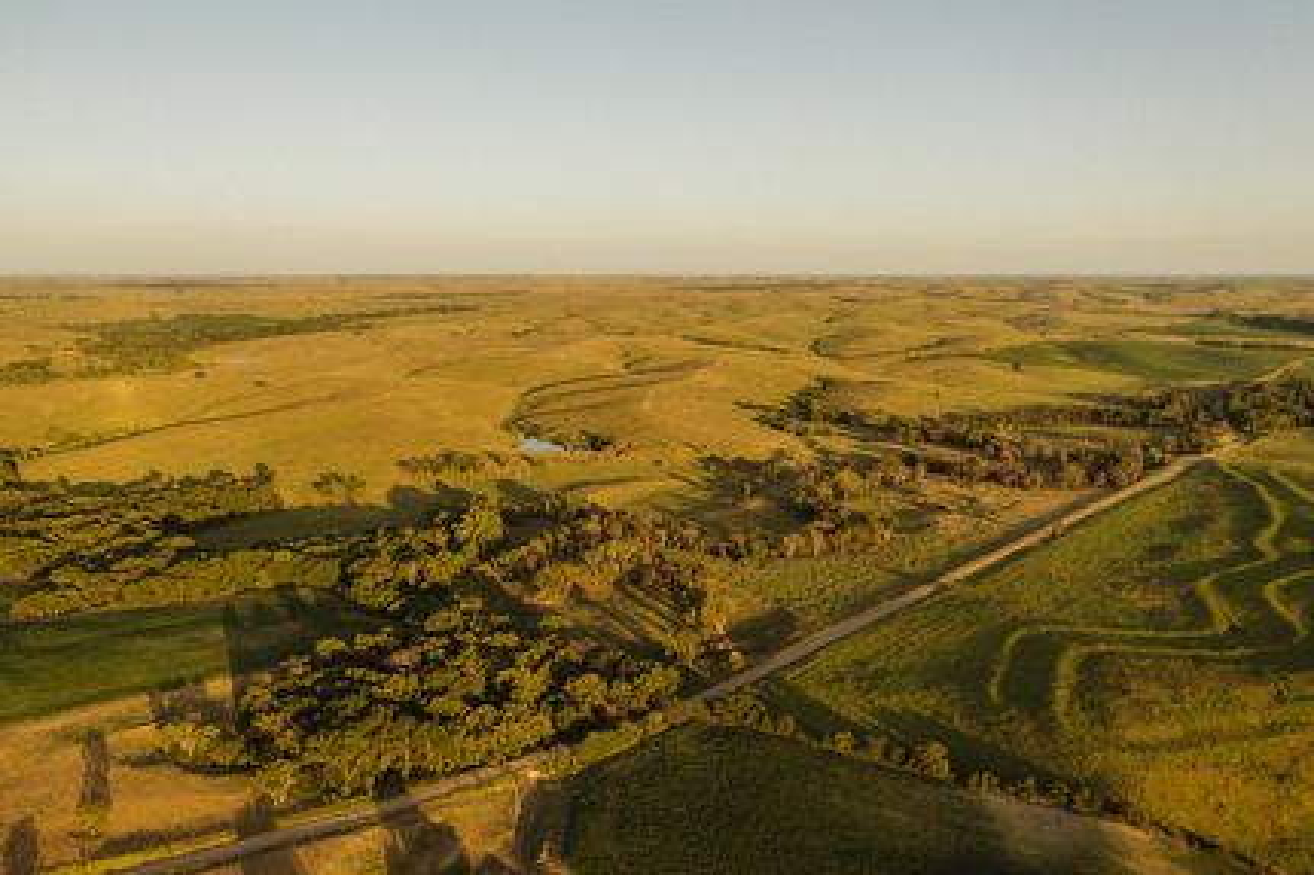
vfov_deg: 46.4
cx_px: 657
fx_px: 1022
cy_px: 438
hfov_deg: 65.5
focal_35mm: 28
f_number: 4
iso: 100
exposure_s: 1/320
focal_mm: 10.26
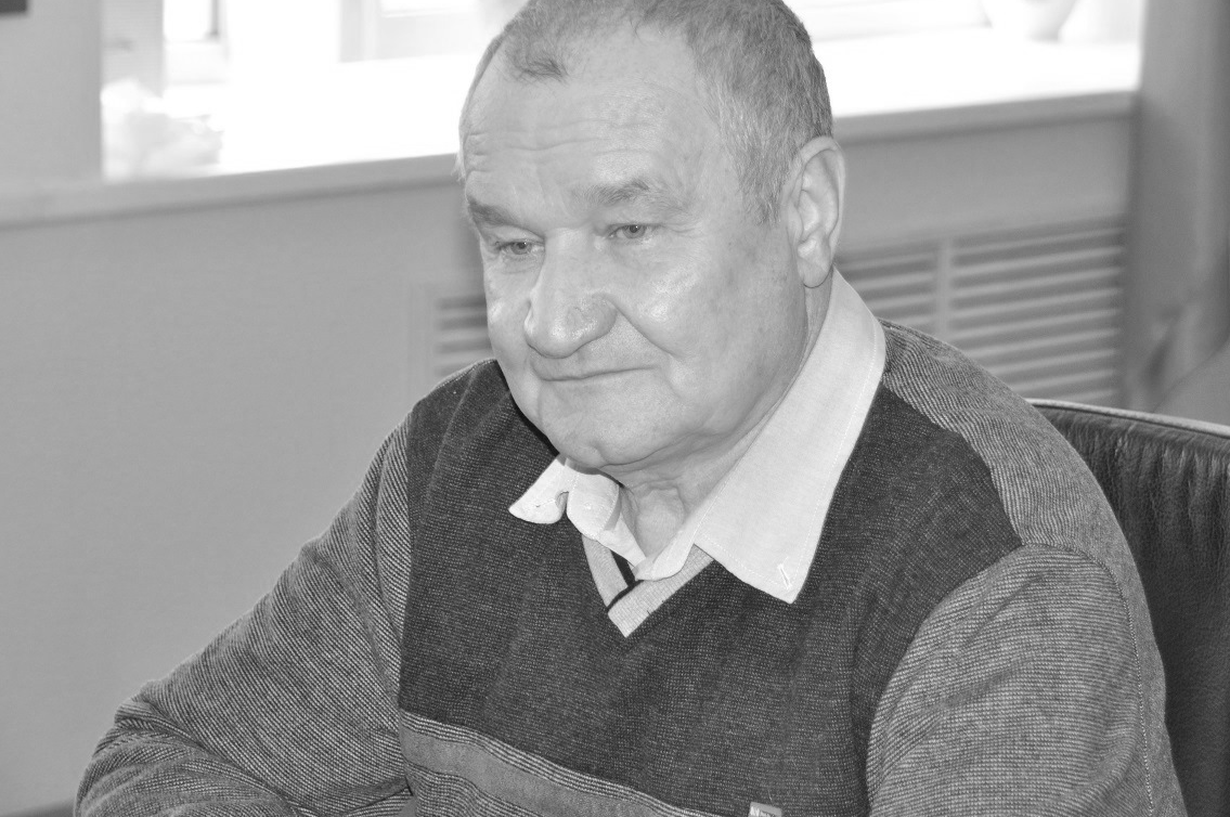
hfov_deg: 16.1
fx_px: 4353
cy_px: 362
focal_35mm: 128
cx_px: 628
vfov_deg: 10.7
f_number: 5
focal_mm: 75
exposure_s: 1/80
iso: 800
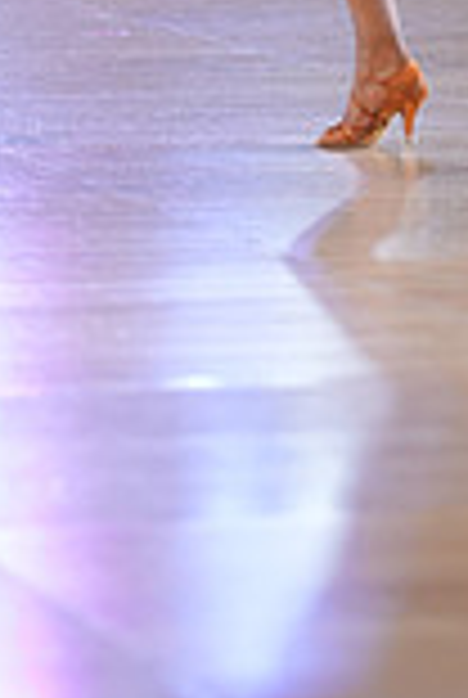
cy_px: -315
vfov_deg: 6.6
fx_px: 6018
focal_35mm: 310
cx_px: -20
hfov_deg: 4.4
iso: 1250
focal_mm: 83
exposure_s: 1/500
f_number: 2
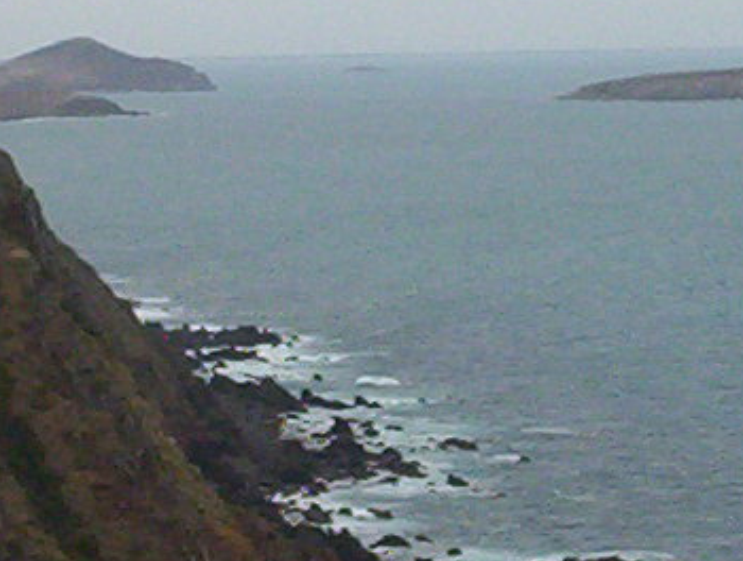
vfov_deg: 8.4
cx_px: 299
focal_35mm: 177
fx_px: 3807
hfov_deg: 11.1
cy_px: 193
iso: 100
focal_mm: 4.99
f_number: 4.5
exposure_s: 1/709
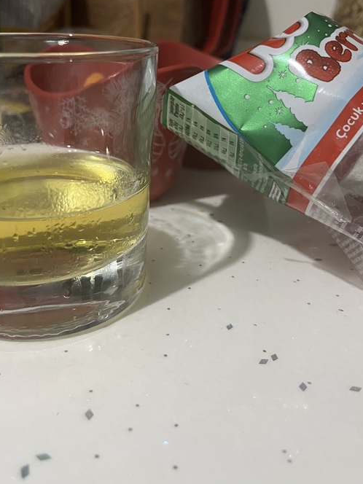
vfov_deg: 50.4
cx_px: 163
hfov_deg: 39.6
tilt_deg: -17.9
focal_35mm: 36
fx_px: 503
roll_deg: -1.4
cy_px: 162
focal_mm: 5.1
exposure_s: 1/33
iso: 400
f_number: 1.6
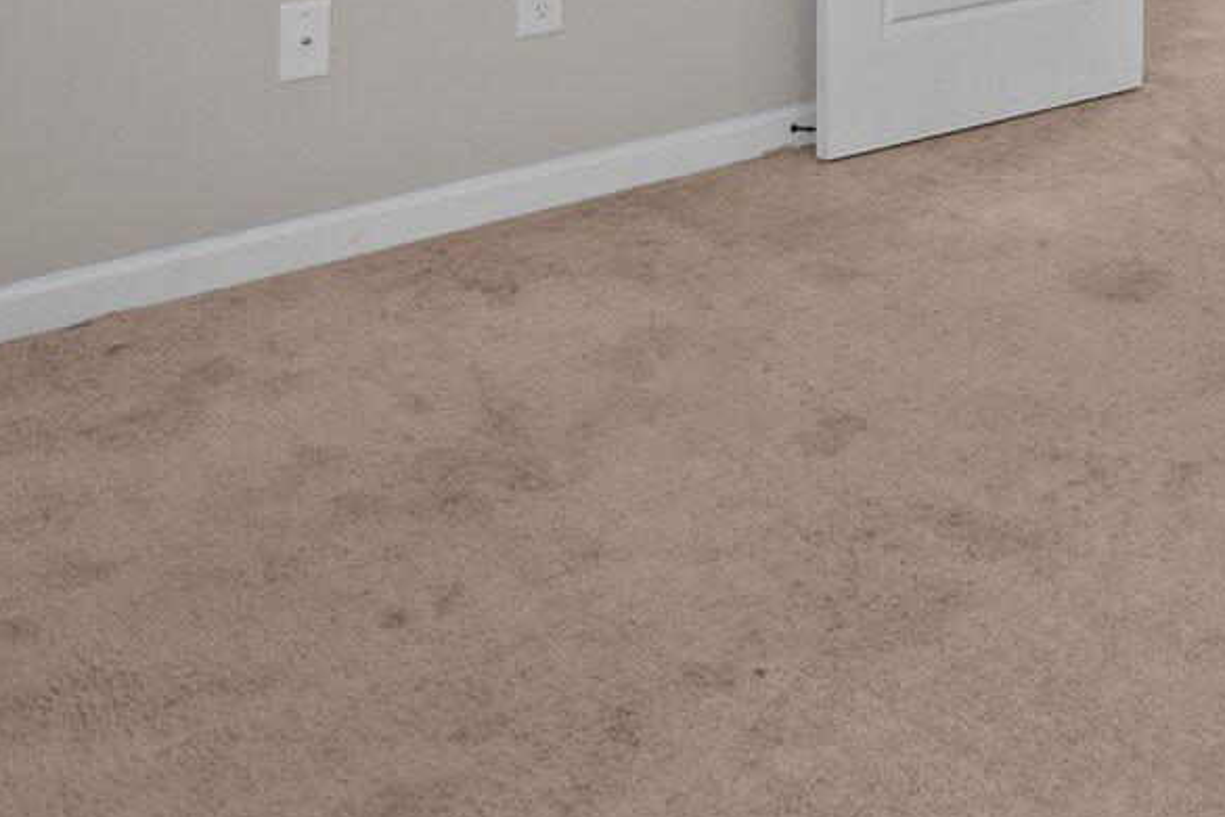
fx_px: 1905
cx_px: 1152
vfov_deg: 19.8
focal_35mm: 56
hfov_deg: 33.4
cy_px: -523
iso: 320
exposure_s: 1/5
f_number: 4
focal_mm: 16
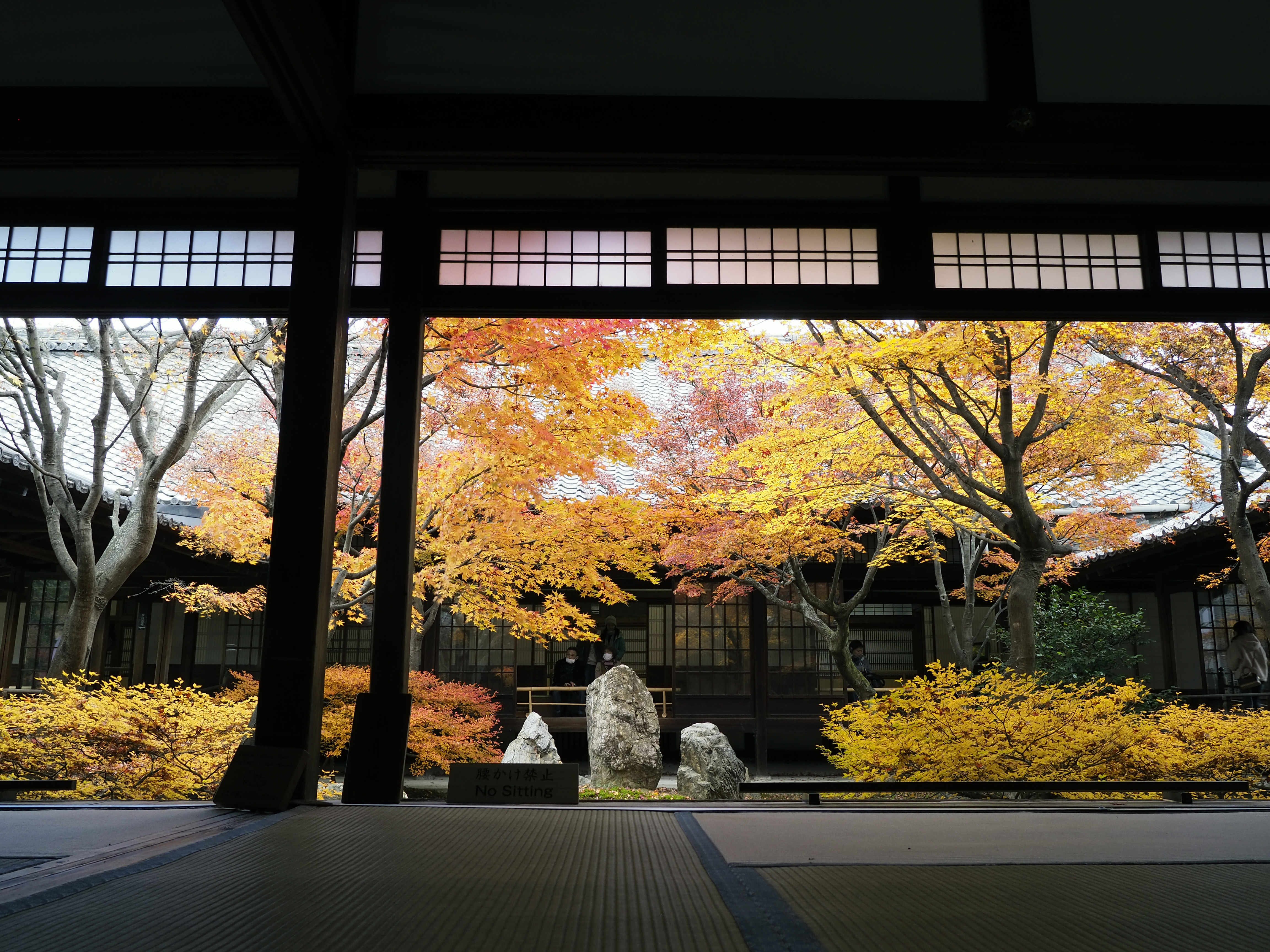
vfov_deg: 46.8
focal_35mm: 30
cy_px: 476
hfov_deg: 60.0
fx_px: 1101
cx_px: 635
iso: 400
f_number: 6.3
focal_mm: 15
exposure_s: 1/15
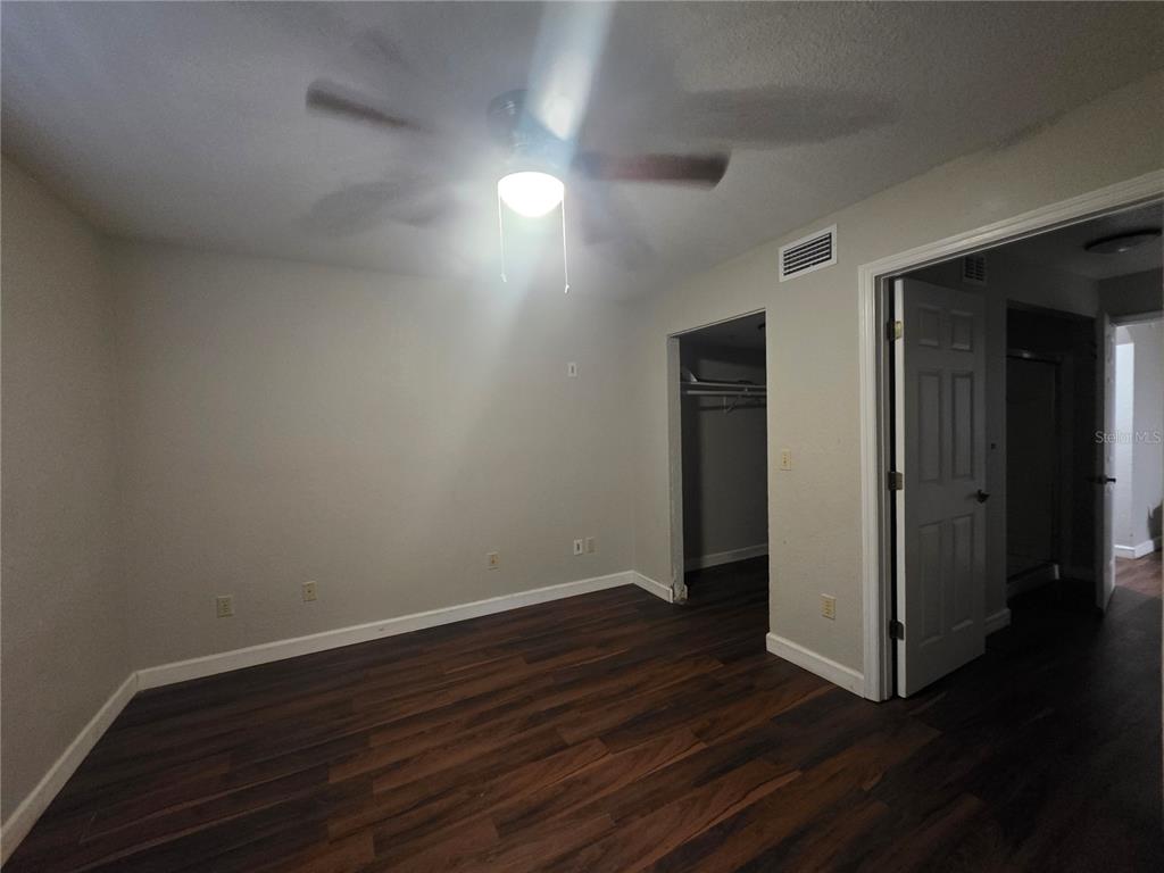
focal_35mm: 13
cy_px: 436
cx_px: 582
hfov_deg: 106.2
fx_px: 437
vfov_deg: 89.9
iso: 1000
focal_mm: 2.2
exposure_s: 1/60
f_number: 1.9
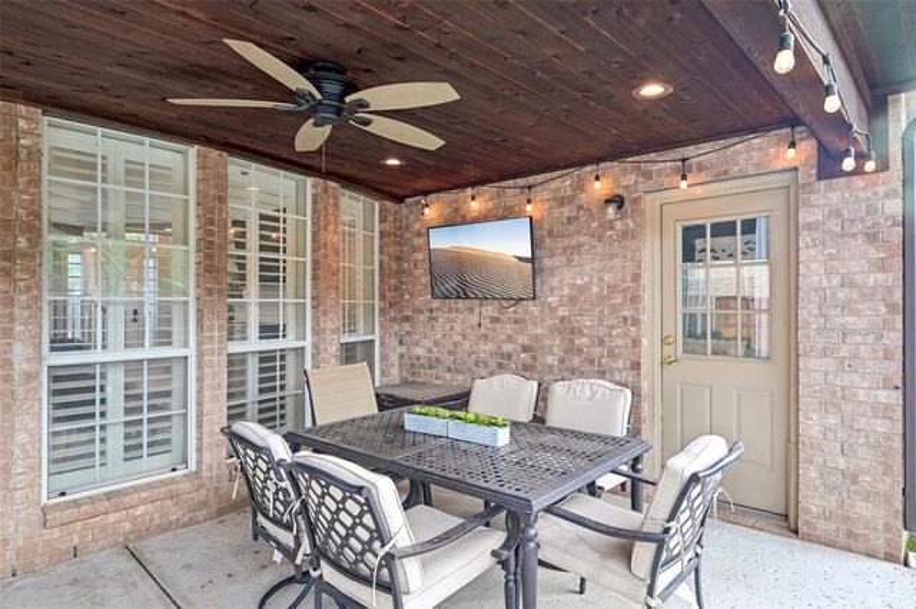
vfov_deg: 63.2
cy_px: 304
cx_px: 458
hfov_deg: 85.5
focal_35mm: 20
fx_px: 496
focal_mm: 19.5
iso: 400
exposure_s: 1/25
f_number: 8
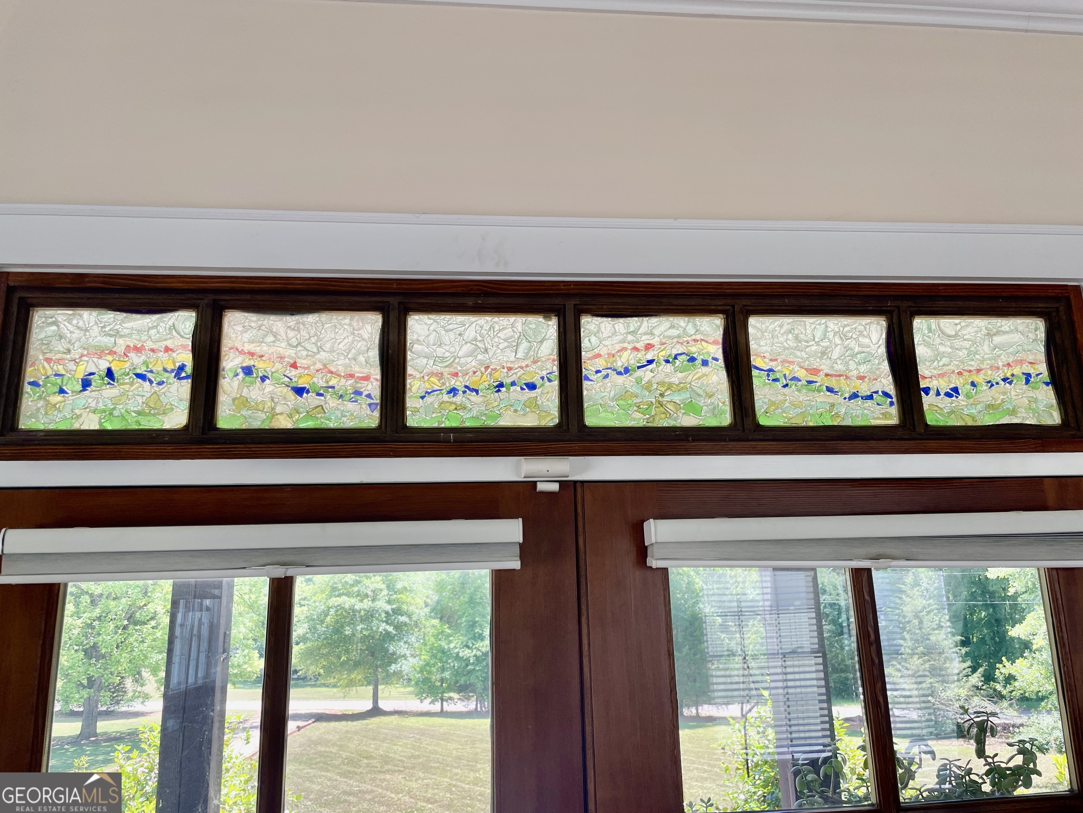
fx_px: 813
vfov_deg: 53.1
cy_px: 406
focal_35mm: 26
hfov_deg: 67.3
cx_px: 542
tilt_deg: +13.8
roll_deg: +2.4
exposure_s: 1/173
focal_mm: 4.2
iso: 32
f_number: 1.6
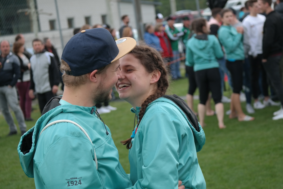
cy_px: 94
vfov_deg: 16.4
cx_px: 142
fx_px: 652
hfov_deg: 24.5
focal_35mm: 83
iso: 200
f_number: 4
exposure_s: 1/125
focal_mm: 54
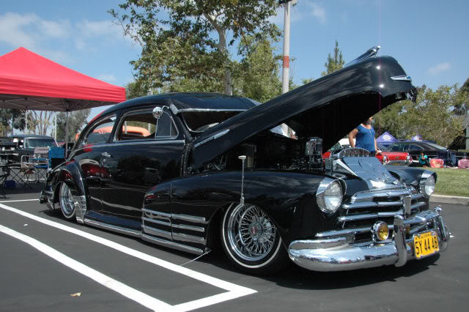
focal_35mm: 33
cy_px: 156
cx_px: 234
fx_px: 430
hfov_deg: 57.2
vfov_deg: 39.9
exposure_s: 1/4000
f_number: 4.5
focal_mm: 22
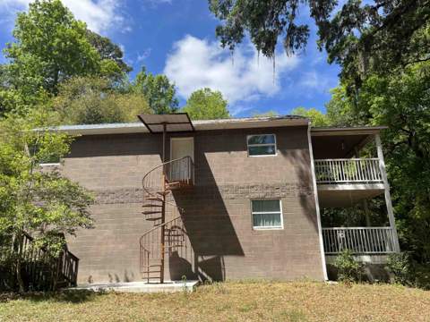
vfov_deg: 53.1
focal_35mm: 26
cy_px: 161
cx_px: 215
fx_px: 323
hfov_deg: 67.3
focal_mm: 5.1
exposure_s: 1/1957
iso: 50
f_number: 1.6
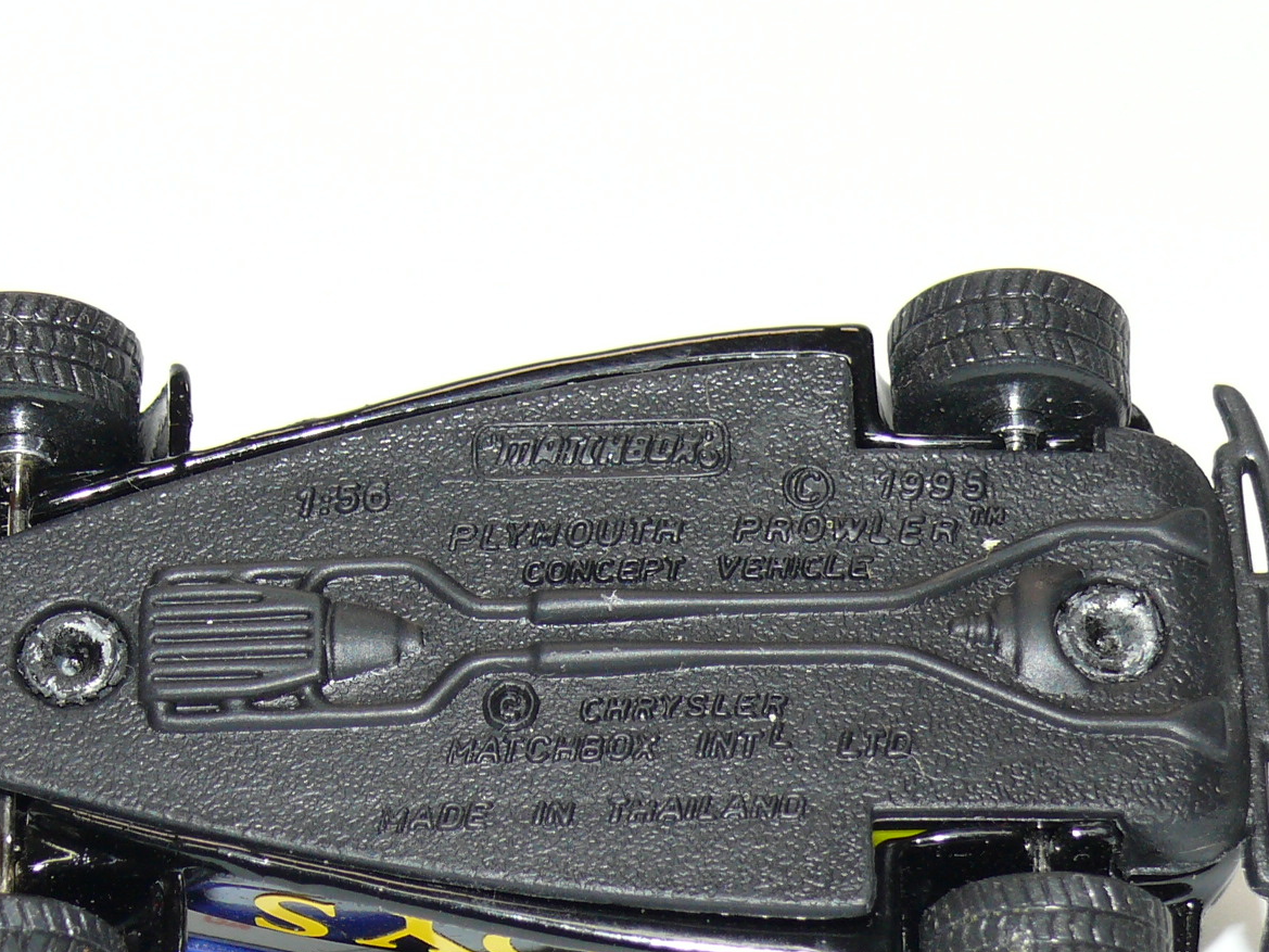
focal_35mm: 141
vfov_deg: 10.5
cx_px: 510
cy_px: 615
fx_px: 5169
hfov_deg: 14.0
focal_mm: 13.6
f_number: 4
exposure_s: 1/30
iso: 100
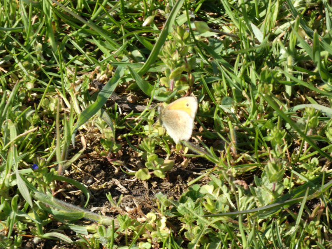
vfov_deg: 2.4
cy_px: 124
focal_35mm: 622
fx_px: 5966
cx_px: 166
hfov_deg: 3.2
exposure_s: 1/100
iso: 125
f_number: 5.6
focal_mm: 111.5
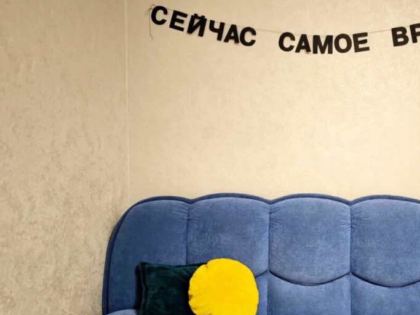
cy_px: 186
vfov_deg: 39.5
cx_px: 296
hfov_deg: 50.0
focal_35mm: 36
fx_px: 437
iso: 2500
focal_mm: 6.92
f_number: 1.9
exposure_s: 1/99.9
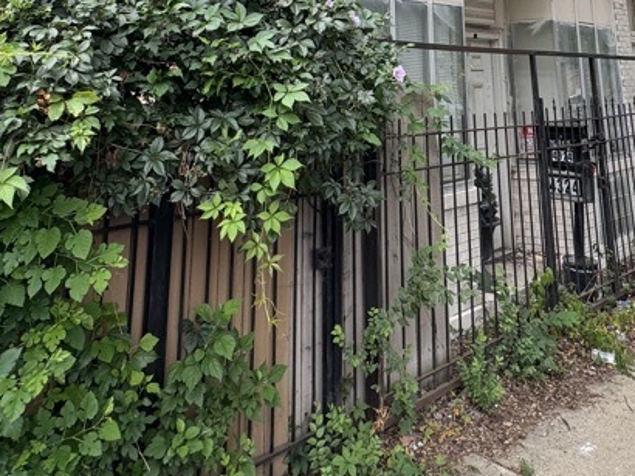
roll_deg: +1.3
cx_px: 393
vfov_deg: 34.2
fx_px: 642
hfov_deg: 52.1
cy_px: -68
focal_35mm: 35
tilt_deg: +14.3
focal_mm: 2.22
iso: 40
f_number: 2.2
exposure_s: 1/200
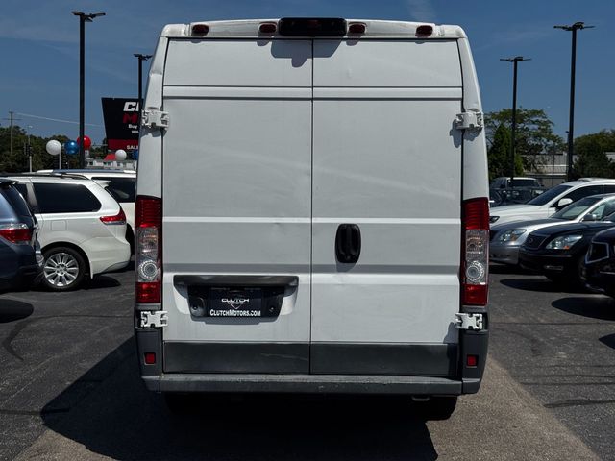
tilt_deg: -3.2
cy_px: 230
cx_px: 308
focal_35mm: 48
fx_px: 853
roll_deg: -0.4
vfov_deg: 30.3
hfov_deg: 39.7
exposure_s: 1/15385
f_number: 1.78
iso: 64
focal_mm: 6.76
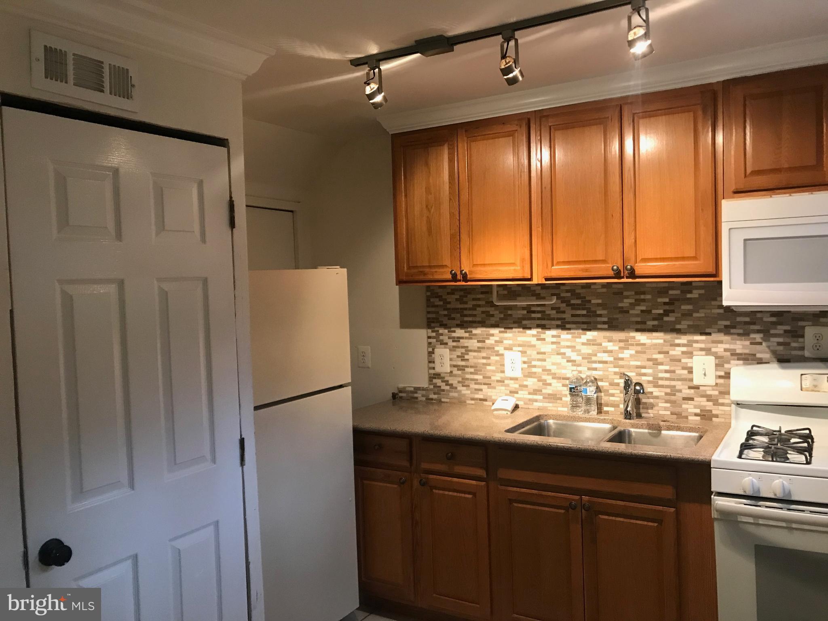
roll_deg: +2.9
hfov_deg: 63.4
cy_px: 310
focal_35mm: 28
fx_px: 670
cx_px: 414
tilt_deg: -2.9
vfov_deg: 49.7
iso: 50
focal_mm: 3.99
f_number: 1.8
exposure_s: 1/15
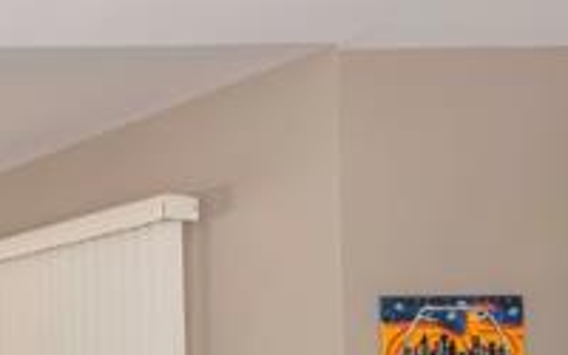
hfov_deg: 17.3
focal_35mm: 73
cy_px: 646
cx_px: -649
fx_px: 1130
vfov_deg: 15.3
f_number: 3.2
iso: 100
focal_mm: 14
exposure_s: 1/60
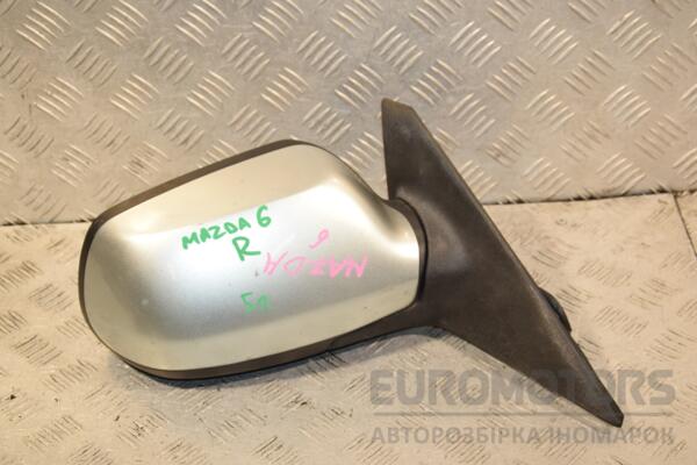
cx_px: 348
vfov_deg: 20.2
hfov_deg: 29.9
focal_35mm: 68
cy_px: 232
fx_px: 1307
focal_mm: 45
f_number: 6.3
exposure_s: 1/200
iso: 800
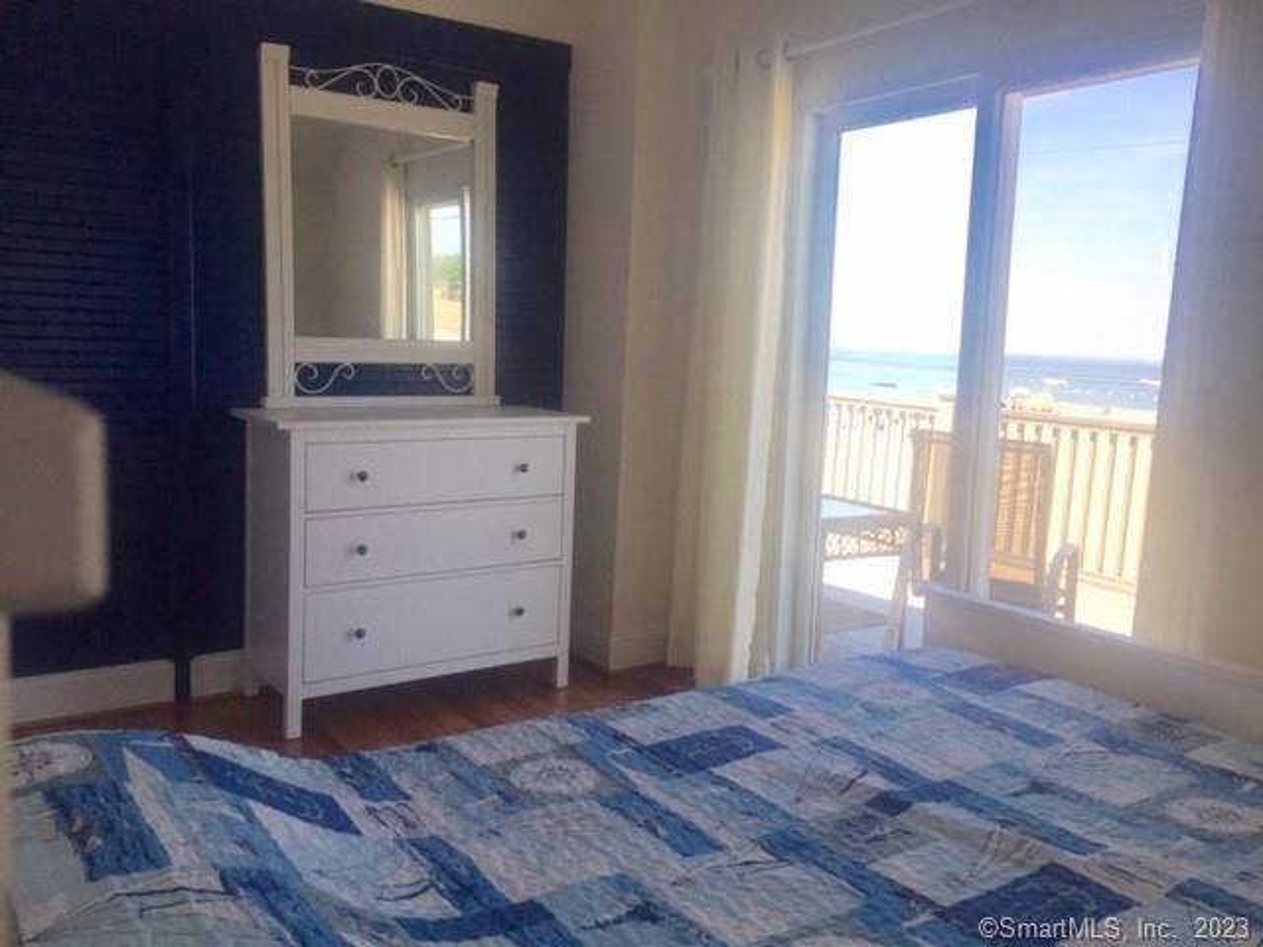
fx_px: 1058
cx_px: 632
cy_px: 474
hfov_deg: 61.7
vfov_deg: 48.2
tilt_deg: -7.4
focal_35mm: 29
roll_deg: -4.6
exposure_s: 1/332
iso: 32
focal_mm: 4.15
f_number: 2.2
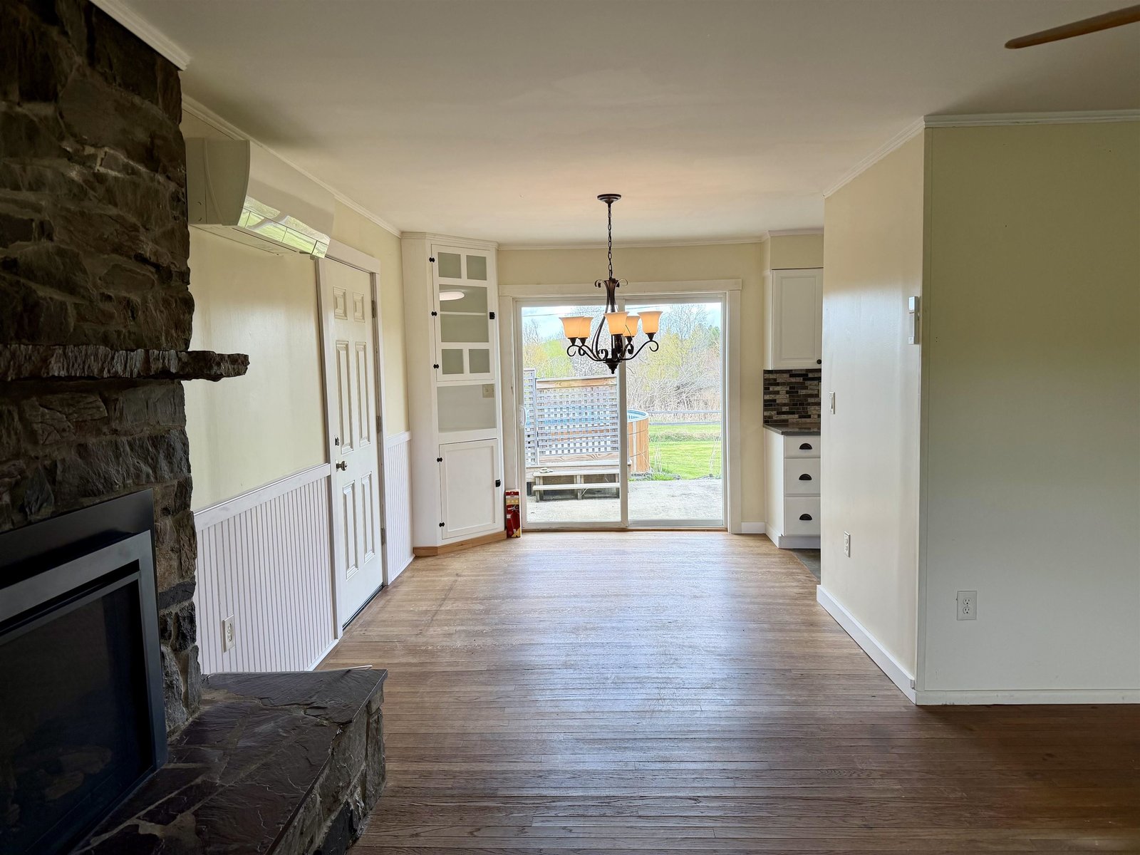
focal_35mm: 24
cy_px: 428
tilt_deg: -4.2
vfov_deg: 56.8
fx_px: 790
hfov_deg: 71.6
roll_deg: +1.4
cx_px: 570
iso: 64
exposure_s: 1/212
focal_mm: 6.76
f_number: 1.78
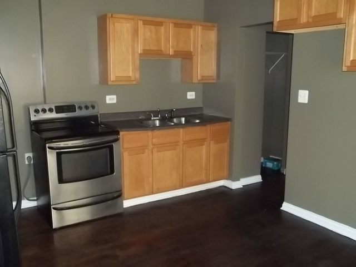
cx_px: 178
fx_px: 339
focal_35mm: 33
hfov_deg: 55.4
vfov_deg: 42.9
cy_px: 134
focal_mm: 5.9
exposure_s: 1/30
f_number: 3.3
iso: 400
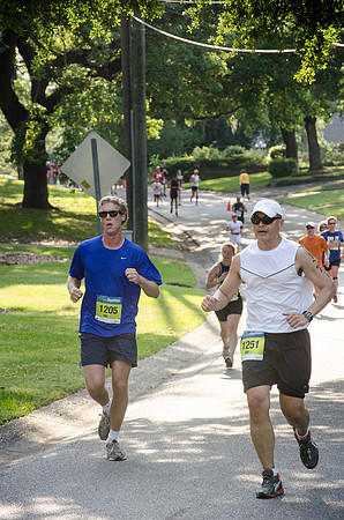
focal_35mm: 158
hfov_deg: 8.7
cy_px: 260
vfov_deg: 13.1
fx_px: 2268
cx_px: 172
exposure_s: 1/1600
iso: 800
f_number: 5.6
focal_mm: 105
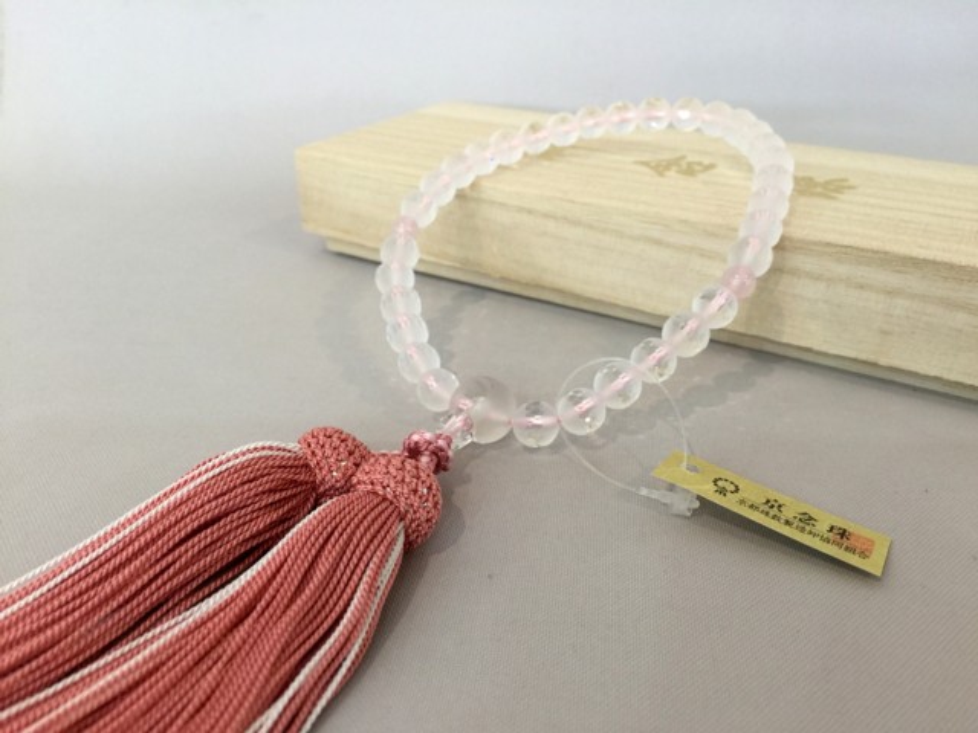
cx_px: 489
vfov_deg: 48.2
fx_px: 819
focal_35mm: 29
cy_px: 366
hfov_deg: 61.7
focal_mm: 4.15
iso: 50
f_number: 2.2
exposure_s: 1/15
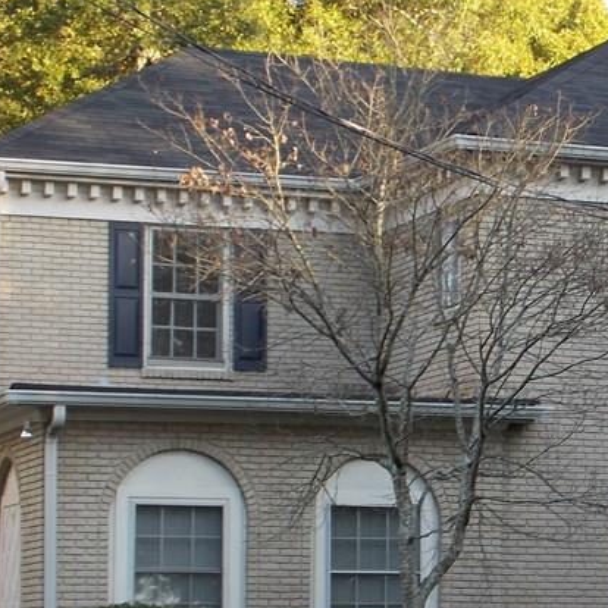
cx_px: 549
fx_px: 2563
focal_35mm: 129
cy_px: 386
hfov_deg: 13.4
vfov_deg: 13.5
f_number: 4
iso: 80
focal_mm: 10.5
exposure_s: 1/80
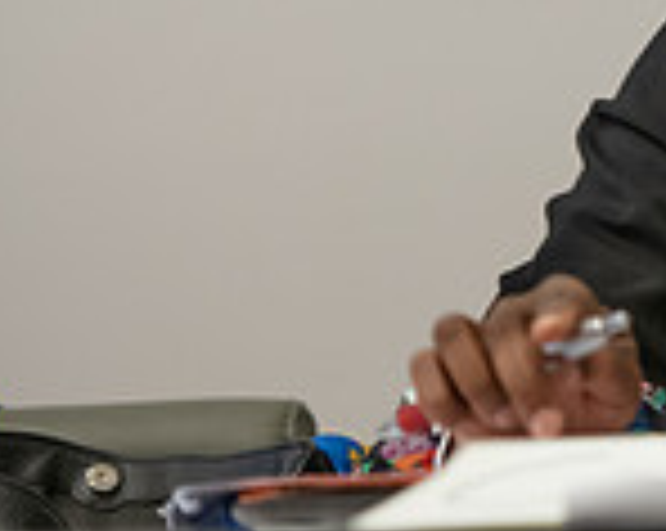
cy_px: -83
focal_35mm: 442
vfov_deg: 3.5
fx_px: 8701
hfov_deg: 4.3
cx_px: 1148
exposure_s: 1/200
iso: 1000
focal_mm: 120
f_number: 2.8
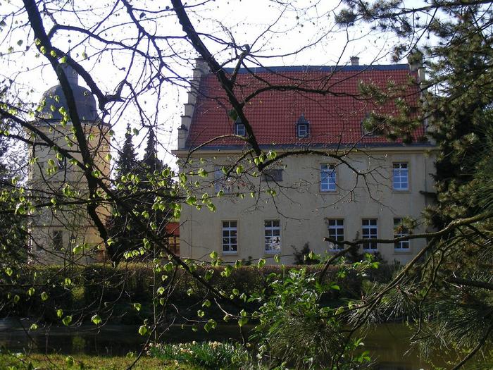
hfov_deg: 33.2
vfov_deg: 25.2
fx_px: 826
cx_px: 246
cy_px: 185
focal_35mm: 58
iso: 50
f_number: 3.5
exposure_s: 1/115
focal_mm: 9.7
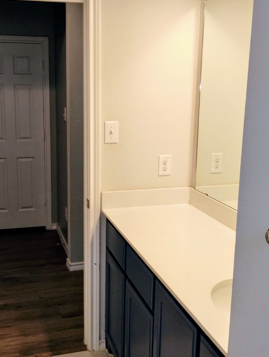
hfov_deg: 36.7
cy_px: 167
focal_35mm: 39
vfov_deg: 47.8
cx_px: 105
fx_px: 403
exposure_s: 1/90.9
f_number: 1.8
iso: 400
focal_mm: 4.27
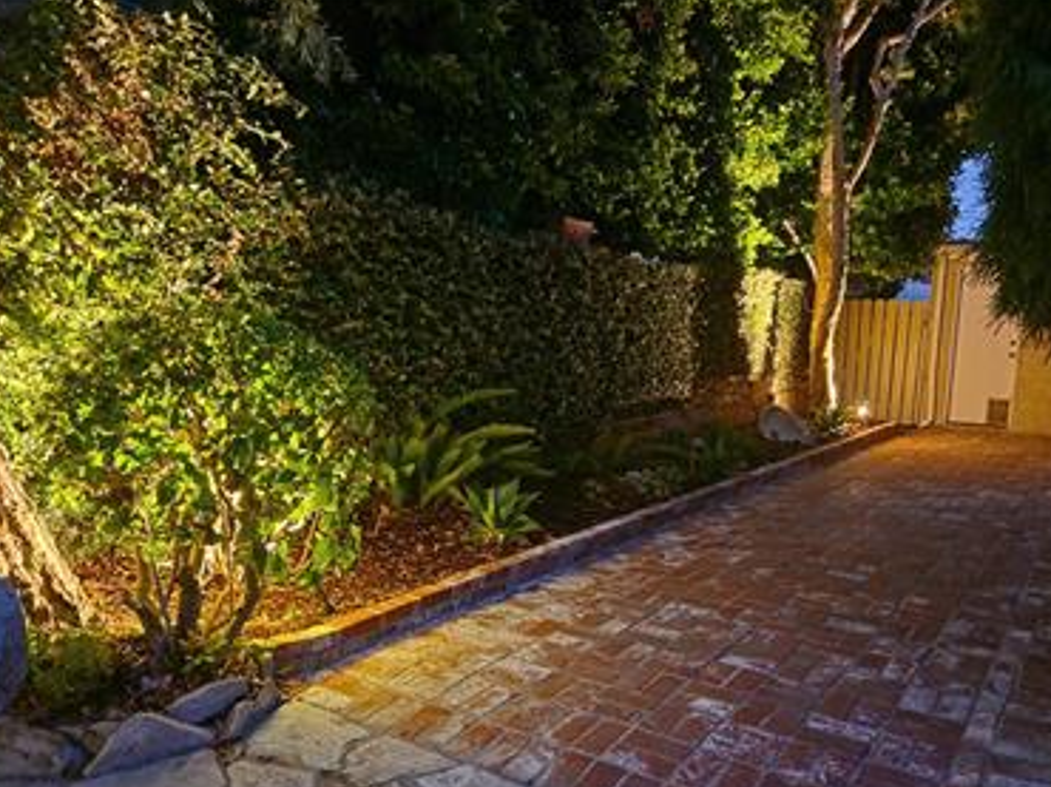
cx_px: 554
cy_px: 462
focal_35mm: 28
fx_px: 850
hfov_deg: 63.4
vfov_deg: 49.5
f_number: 1.8
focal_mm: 5.4
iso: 2000
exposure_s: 1/3.89
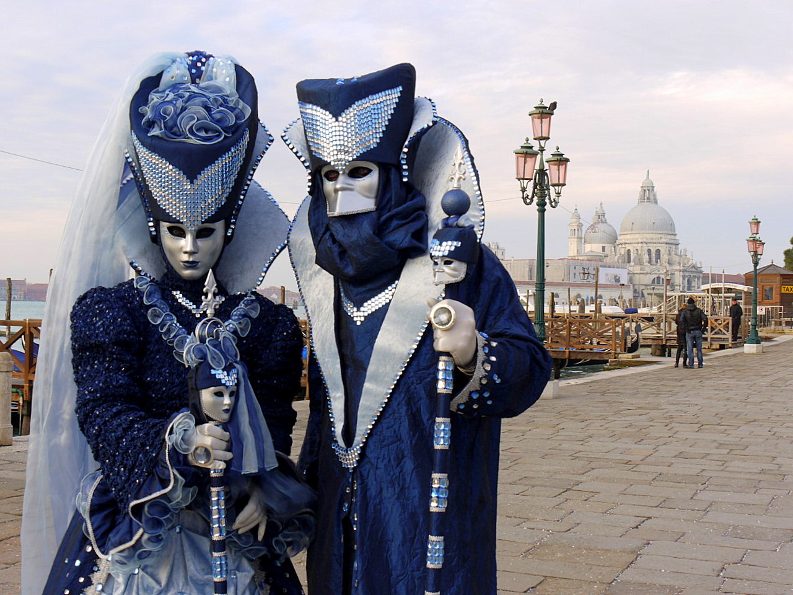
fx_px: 1054
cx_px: 396
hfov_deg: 41.2
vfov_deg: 31.5
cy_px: 298
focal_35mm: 46
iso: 125
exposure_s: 1/30
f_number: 11
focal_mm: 23
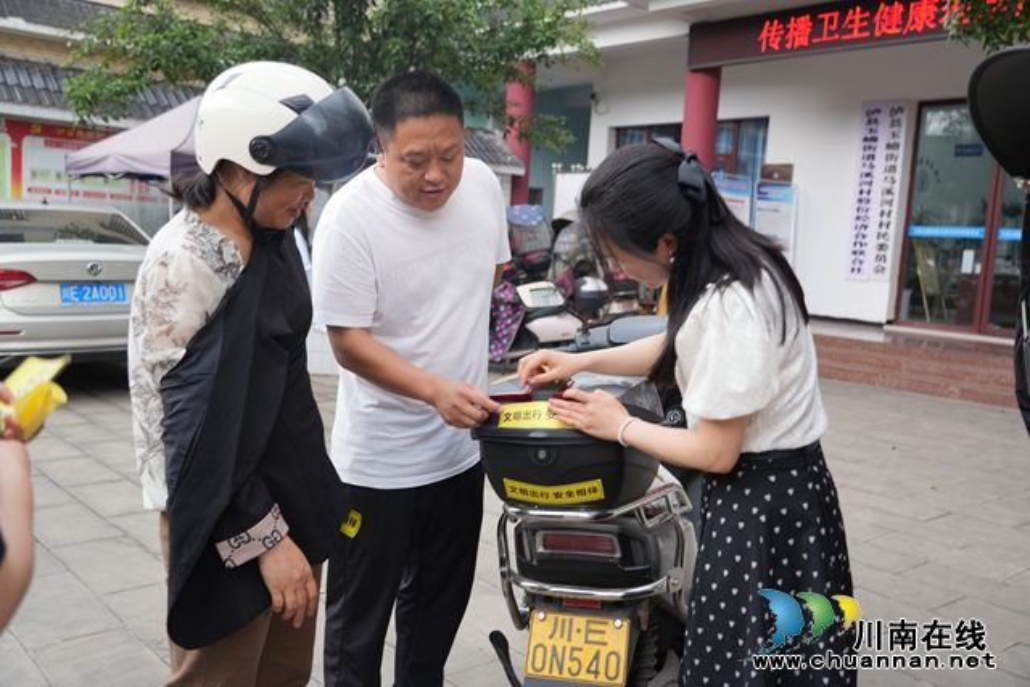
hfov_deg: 58.7
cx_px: 515
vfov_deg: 41.1
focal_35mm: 32
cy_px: 344
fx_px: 916
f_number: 4
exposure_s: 1/80
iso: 100
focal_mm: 32
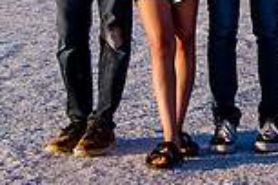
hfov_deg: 8.4
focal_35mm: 241
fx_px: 1861
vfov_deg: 5.6
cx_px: 370
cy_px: -186
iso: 200
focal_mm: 46
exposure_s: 1/1250
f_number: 4
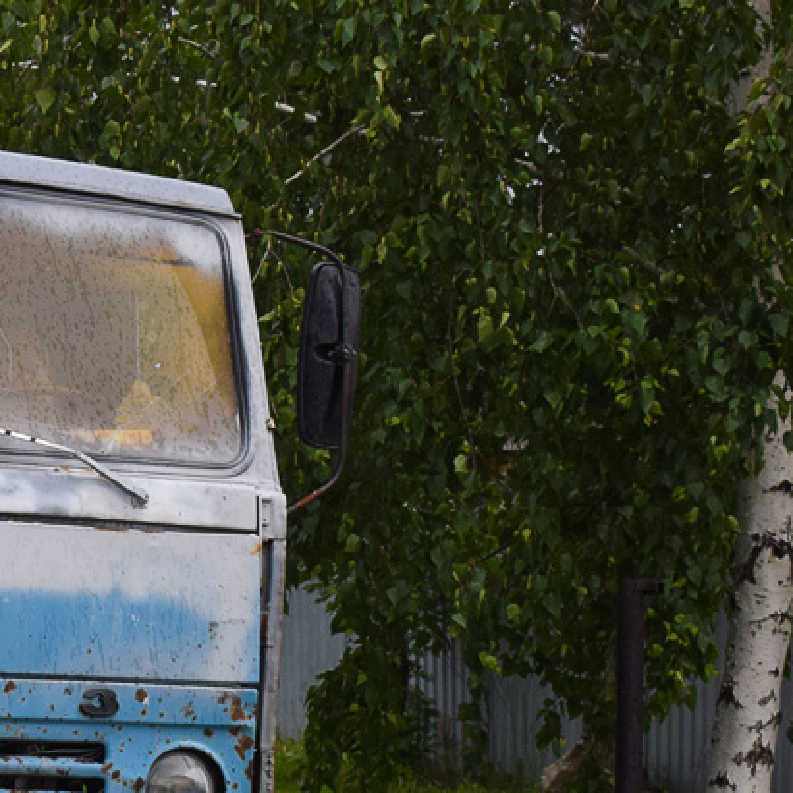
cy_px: 531
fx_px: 3862
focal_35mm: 149
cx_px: -282
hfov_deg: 11.4
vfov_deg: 11.7
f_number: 5
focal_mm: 40
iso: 400
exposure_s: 1/200
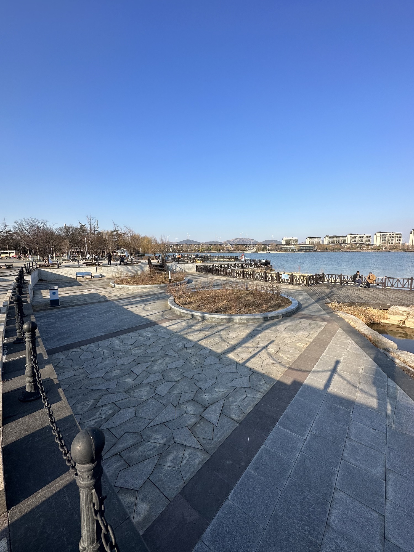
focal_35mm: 14
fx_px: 223
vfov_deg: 102.1
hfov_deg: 85.7
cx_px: 207
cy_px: 276
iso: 40
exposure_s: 1/1553
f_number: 2.2
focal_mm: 2.22
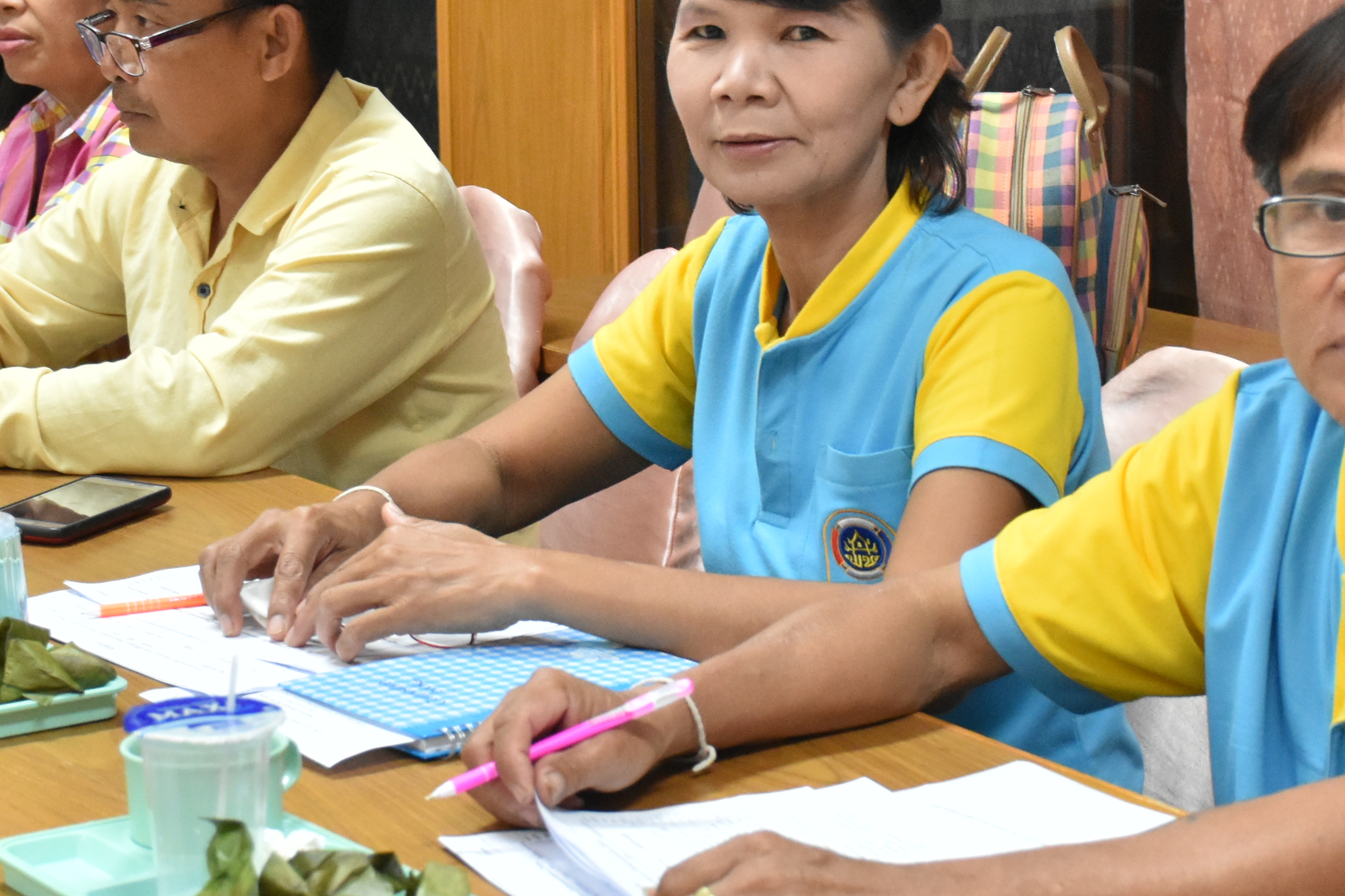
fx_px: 3474
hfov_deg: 21.9
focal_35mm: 93
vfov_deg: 14.7
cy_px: 292
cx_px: 630
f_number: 5.6
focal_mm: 32
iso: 2500
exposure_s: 1/125
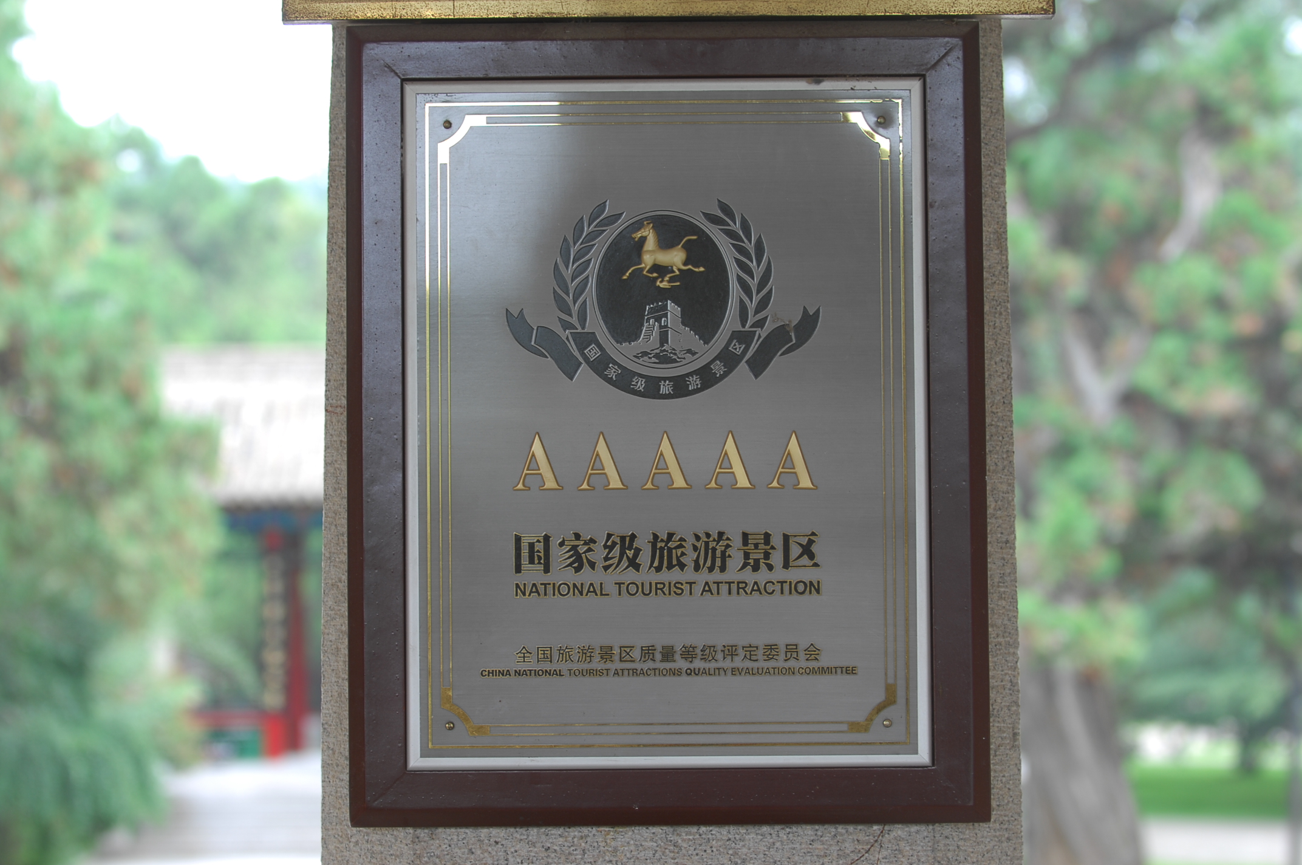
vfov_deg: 13.0
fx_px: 3793
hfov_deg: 19.5
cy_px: 432
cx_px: 651
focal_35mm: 105
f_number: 3.5
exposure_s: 1/50
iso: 100
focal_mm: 70
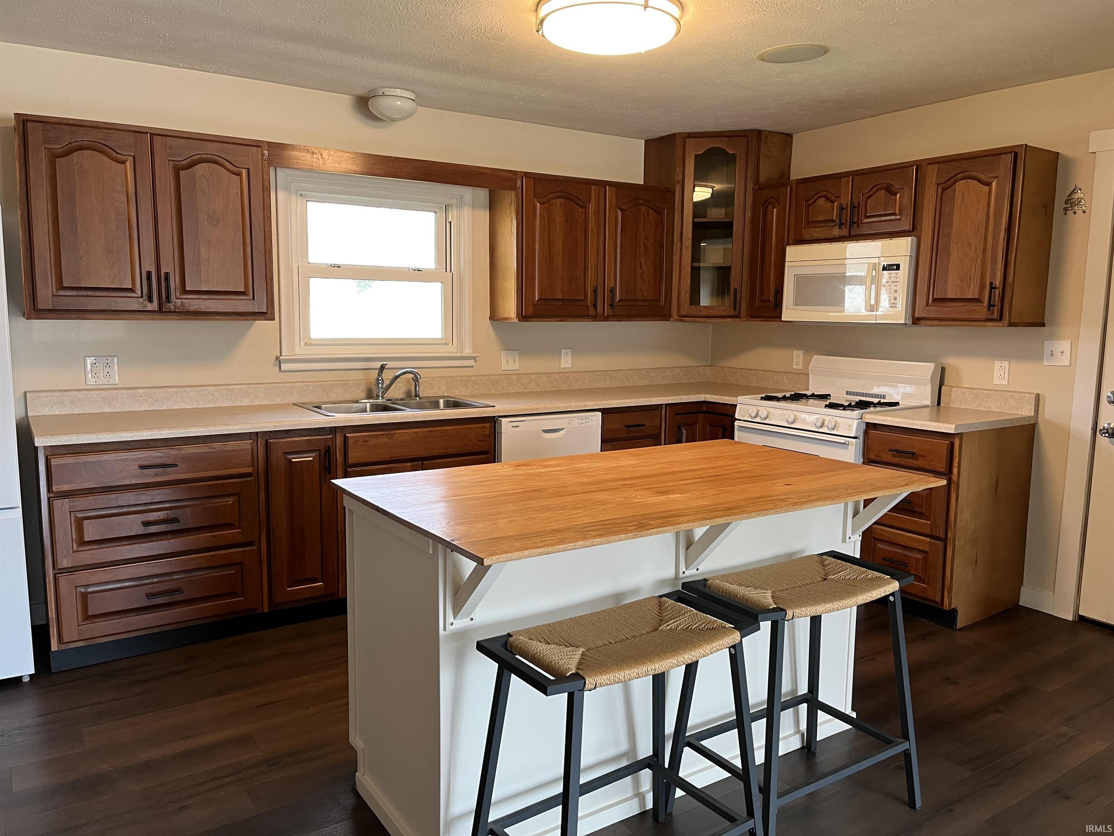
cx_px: 557
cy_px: 418
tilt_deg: -7.9
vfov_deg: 53.1
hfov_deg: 67.3
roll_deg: -1.1
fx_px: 837
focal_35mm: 26
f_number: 1.6
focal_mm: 5.1
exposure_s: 1/60
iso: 80
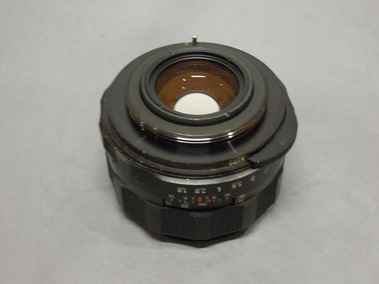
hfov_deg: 31.2
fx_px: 679
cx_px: 190
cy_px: 142
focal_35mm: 62
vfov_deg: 23.7
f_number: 4.2
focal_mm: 11.1
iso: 400
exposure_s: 1/25
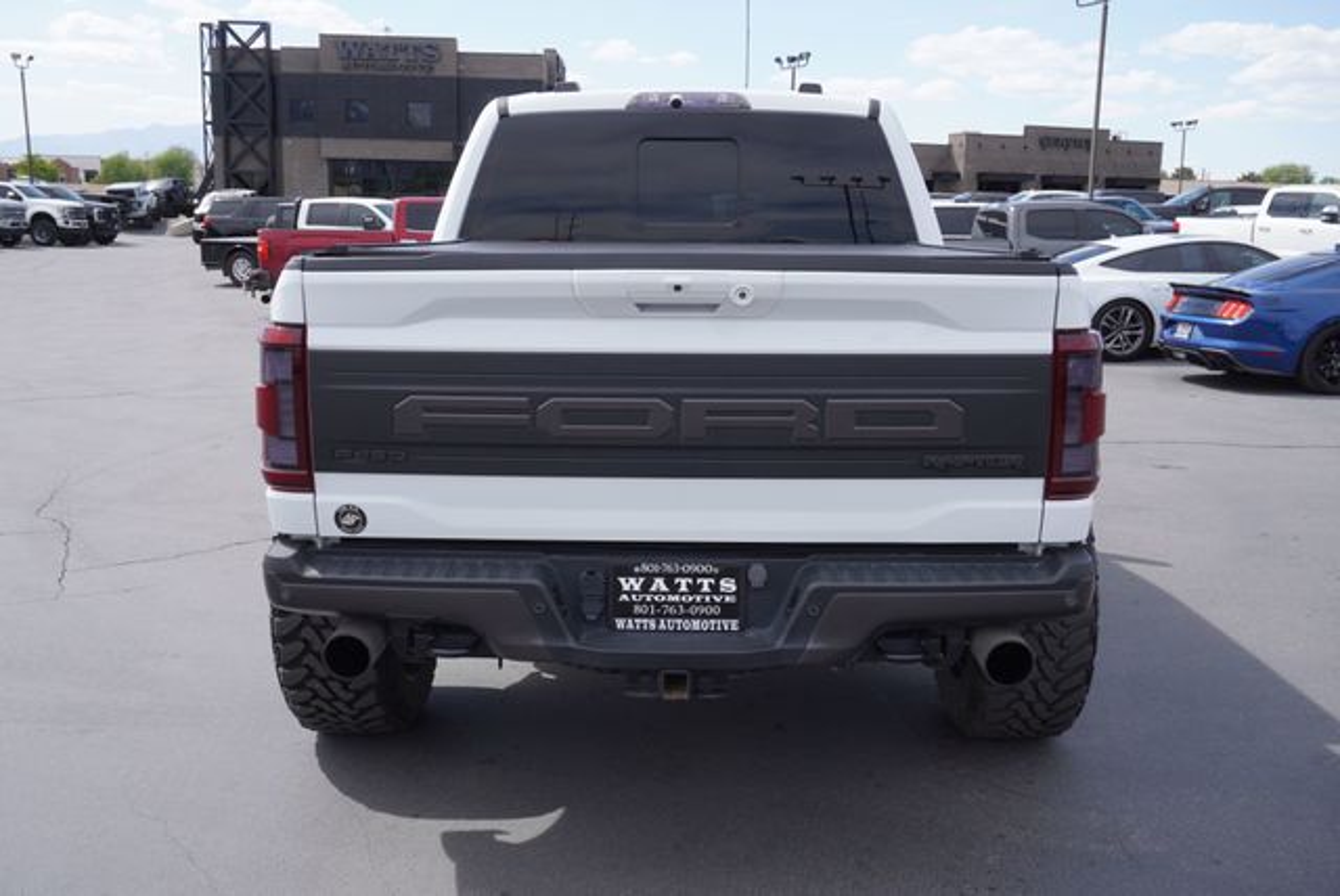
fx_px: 1285
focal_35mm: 34
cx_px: 670
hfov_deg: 55.1
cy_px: 448
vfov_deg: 38.4
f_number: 7.1
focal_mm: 23
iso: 100
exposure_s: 1/200
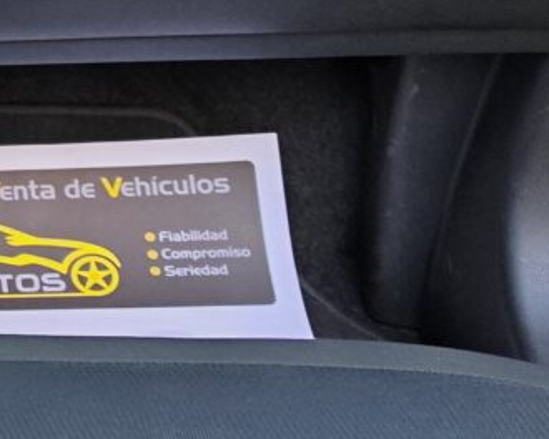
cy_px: -25
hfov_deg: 14.5
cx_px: -561
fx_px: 1771
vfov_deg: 13.9
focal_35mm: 109
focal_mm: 6.5
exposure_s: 1/180
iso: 125
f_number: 1.4
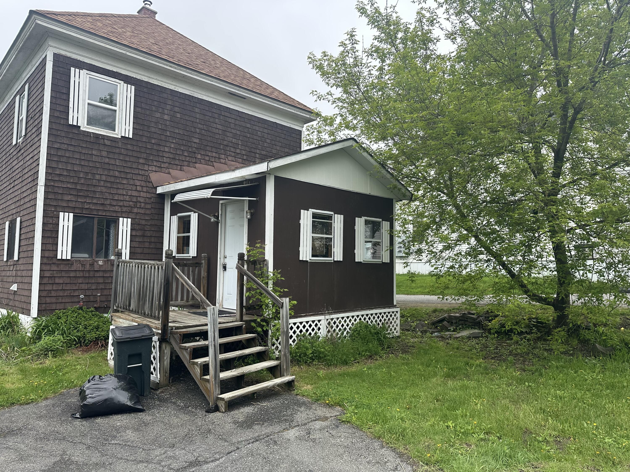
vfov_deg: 56.8
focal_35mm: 24
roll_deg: -1.0
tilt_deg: +5.6
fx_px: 437
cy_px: 236
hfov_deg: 71.6
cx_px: 315
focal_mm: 6.86
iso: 80
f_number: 1.78
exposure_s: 1/1916
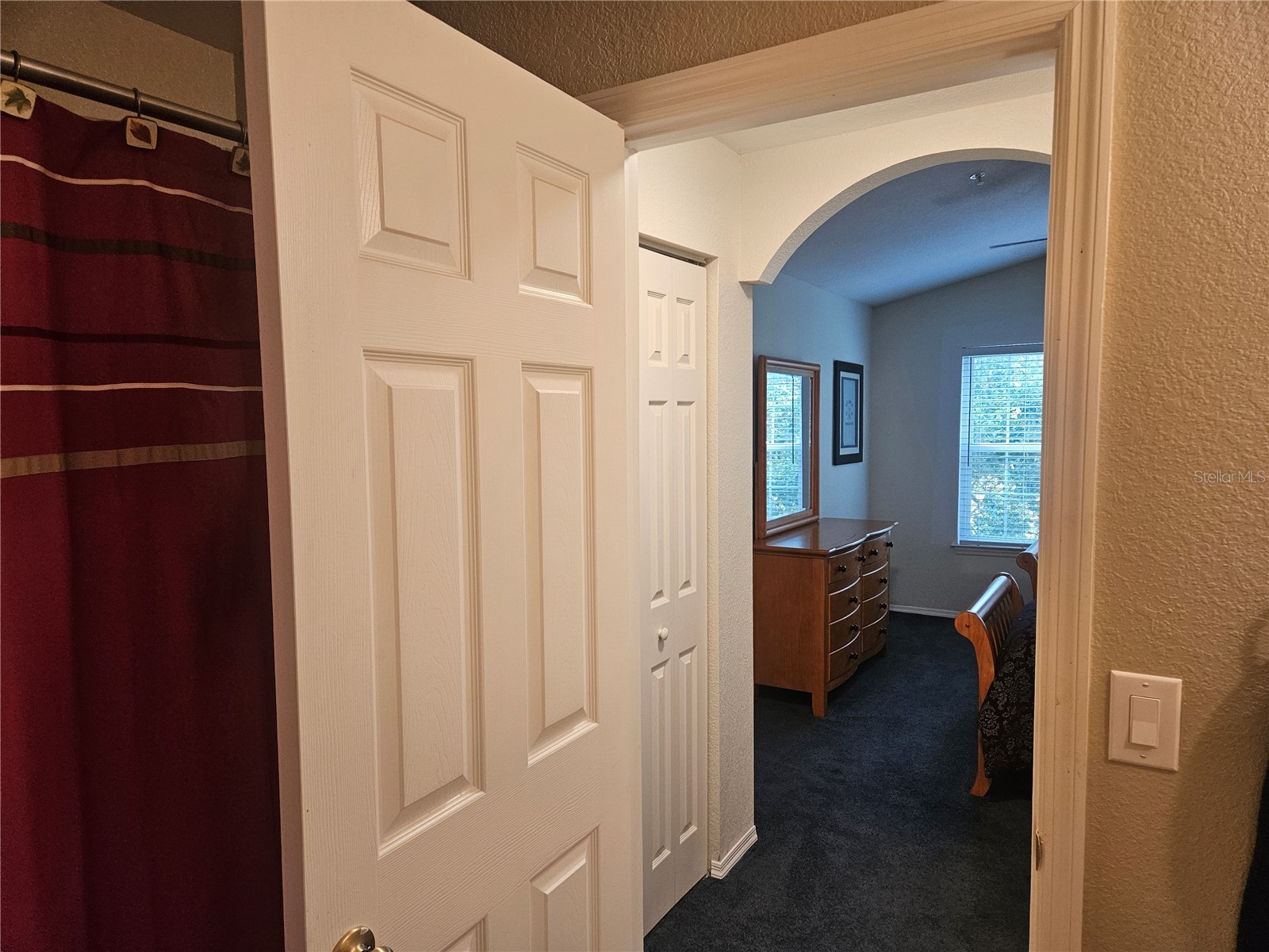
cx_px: 634
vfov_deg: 58.9
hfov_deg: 73.9
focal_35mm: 23
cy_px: 476
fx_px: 843
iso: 250
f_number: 1.8
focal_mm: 5.4
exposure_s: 1/120
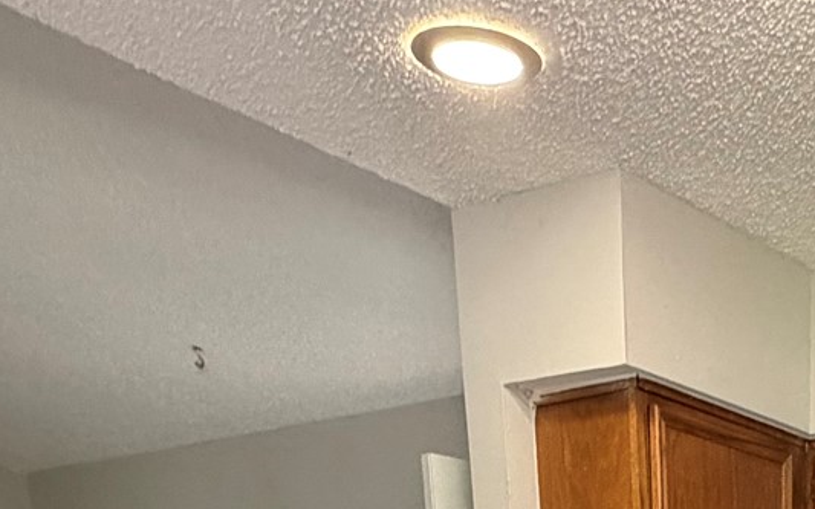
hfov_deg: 31.7
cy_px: 1133
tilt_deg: -17.1
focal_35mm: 57
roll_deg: -1.2
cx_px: 891
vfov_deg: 15.6
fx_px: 1266
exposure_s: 1/60
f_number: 2.2
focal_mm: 2.22
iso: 320
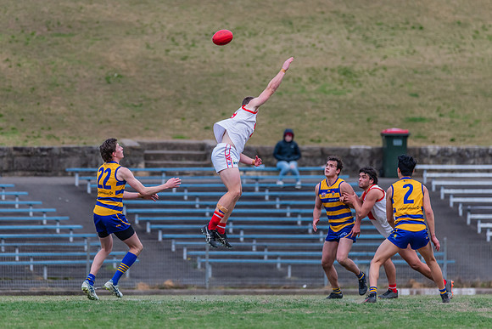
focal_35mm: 512
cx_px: 237
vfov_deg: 2.7
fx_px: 6994
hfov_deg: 4.0
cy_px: 150
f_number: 6.3
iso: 900
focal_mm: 460
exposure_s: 1/1600
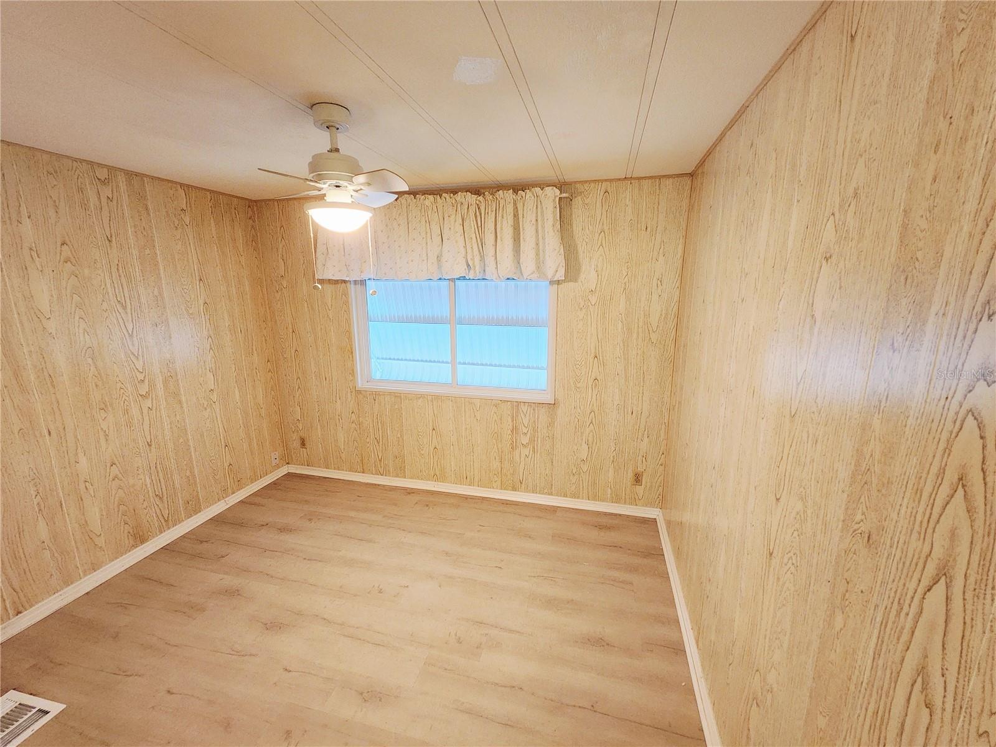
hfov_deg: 106.2
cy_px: 374
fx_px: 374
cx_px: 498
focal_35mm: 13
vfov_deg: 89.9
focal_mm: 2.2
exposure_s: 1/30
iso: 400
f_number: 2.2
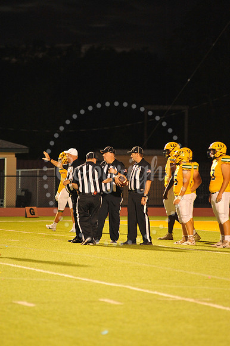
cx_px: 115
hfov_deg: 6.9
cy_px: 173
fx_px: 1919
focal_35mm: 200
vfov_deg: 10.3
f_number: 4
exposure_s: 1/160
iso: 3200
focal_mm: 200
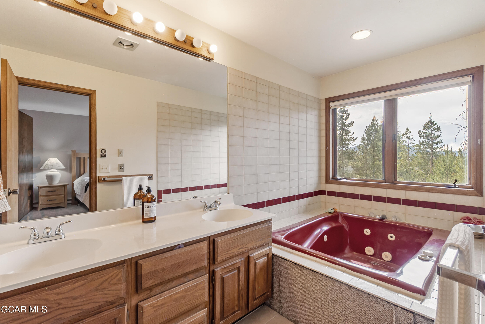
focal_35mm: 15
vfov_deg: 77.4
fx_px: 202
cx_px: 242
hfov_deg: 100.4
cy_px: 162
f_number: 10
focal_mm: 10
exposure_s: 1/80
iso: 100
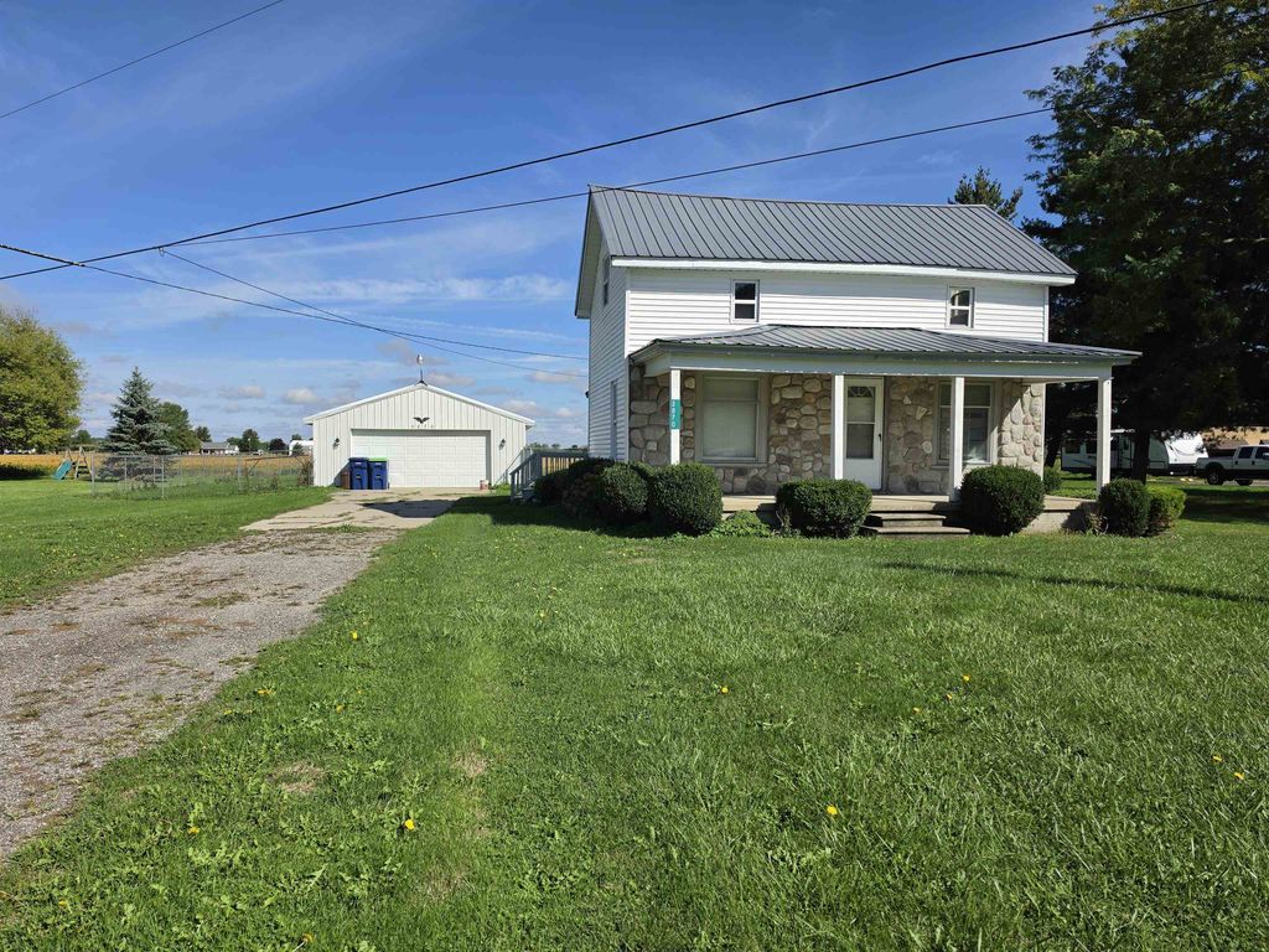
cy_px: 476
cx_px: 634
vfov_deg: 58.9
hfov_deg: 73.9
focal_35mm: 23
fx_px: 843
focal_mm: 6.5
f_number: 1.4
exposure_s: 1/7939
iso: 50
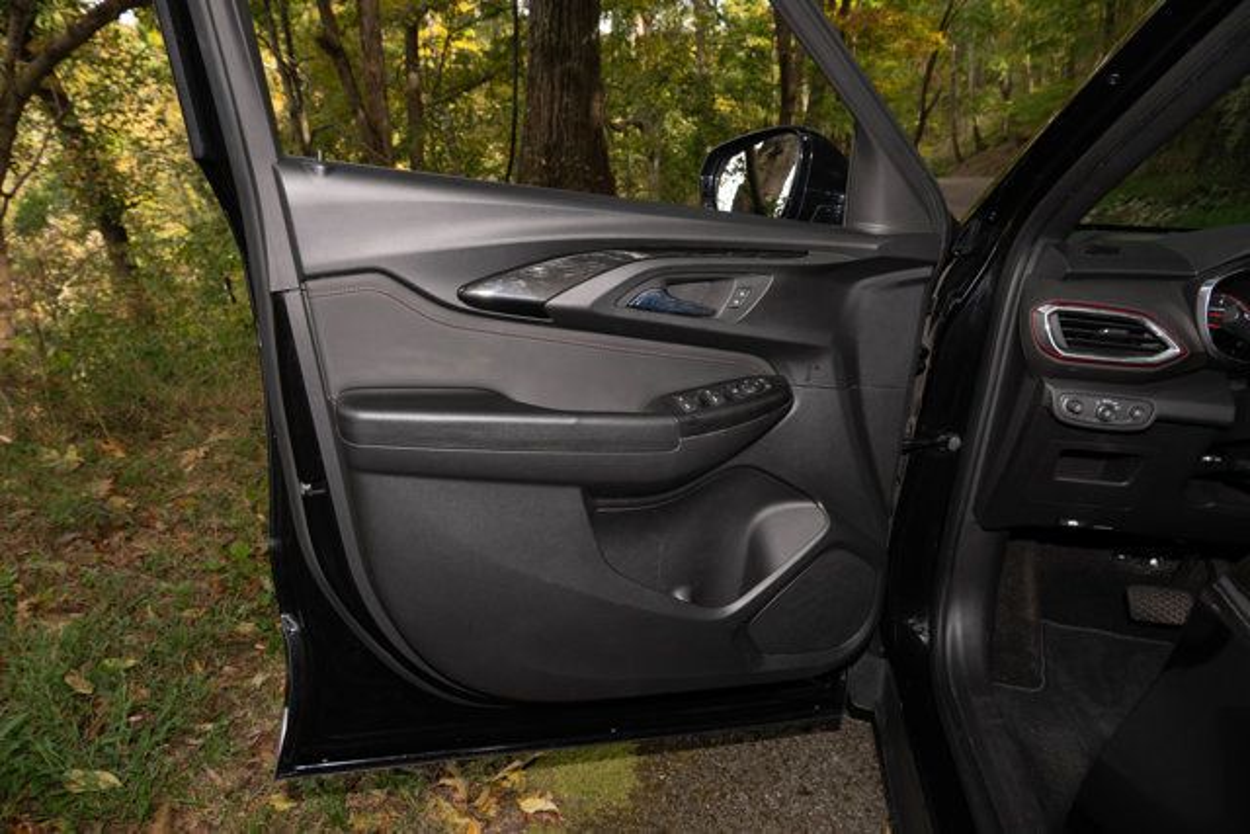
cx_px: 625
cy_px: 417
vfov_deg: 53.2
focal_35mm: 24
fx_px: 833
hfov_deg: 73.7
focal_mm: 24
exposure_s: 1/200
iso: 640
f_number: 9
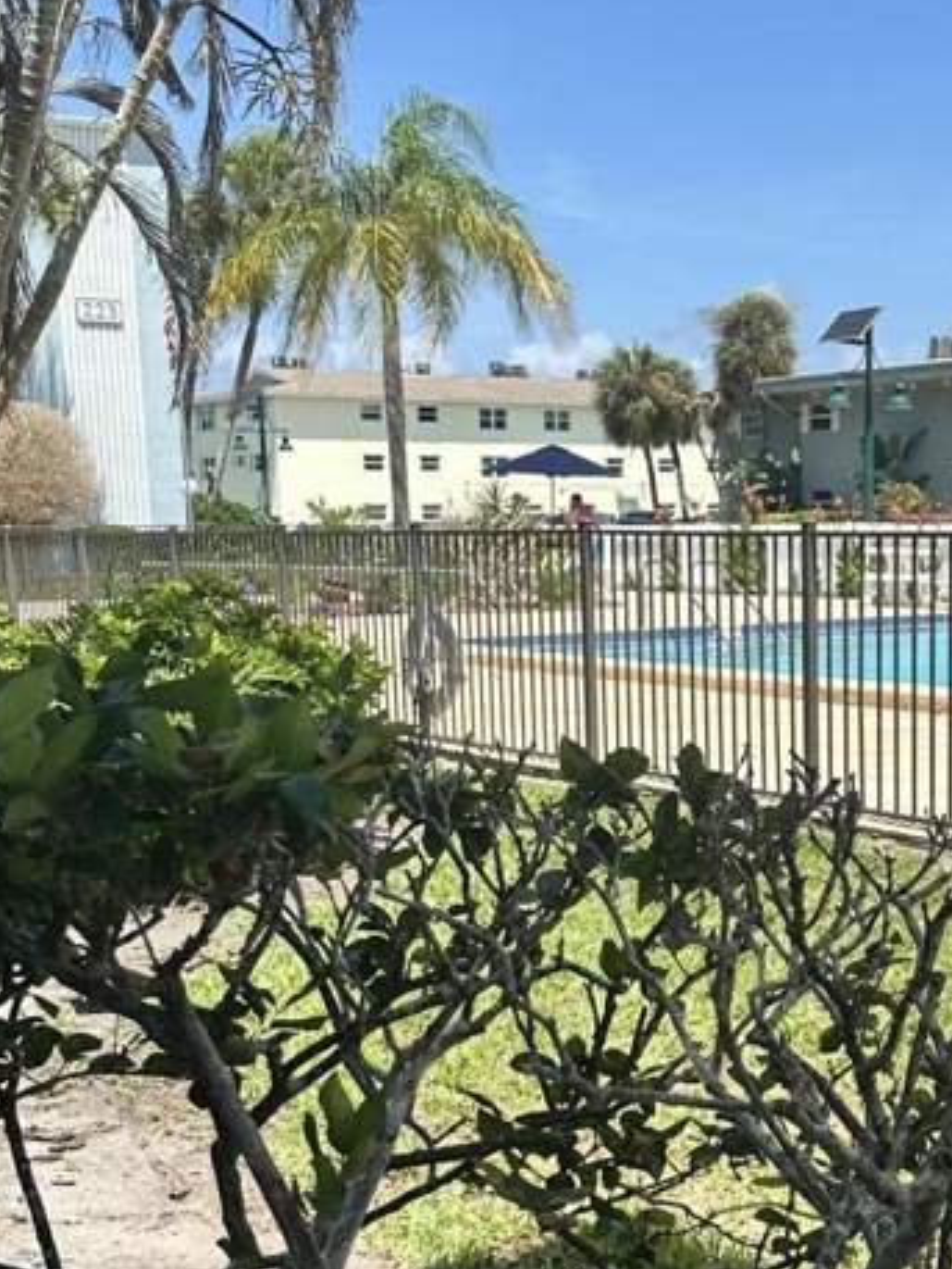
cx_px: 697
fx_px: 2053
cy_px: 894
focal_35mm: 56
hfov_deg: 25.8
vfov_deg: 33.9
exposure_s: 1/3717
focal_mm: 6.86
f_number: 1.78
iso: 80
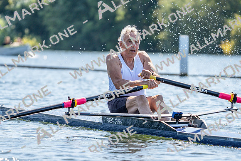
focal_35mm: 312
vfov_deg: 4.4
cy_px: 80
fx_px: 2089
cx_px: 120
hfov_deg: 6.6
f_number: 6.3
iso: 400
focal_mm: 312
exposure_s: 1/1600
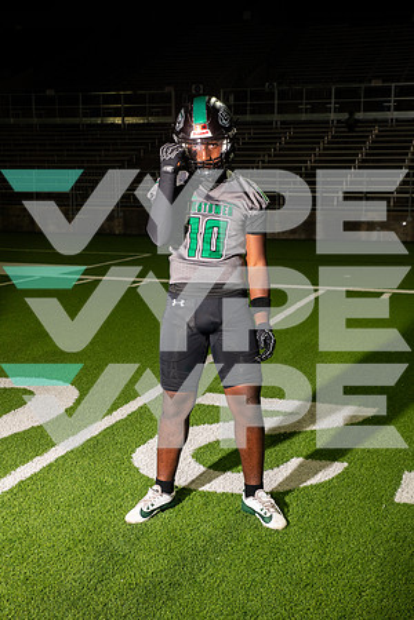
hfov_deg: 27.0
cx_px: 207
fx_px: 862
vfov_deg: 39.6
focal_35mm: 50
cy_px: 310
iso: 1000
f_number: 7.1
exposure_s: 1/400
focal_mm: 50
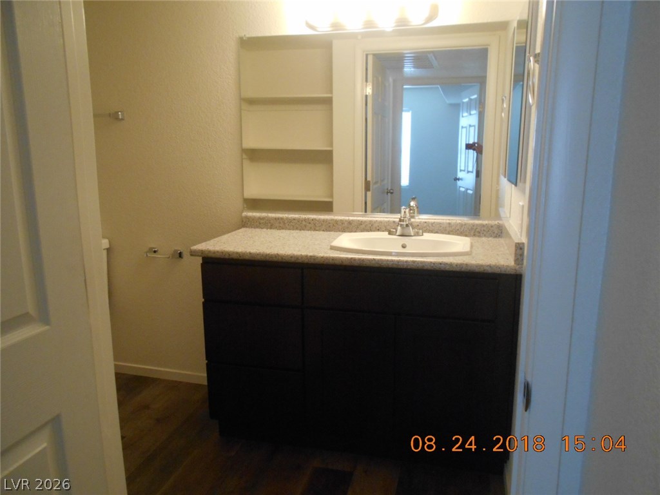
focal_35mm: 26
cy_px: 248
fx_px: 496
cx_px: 330
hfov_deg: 67.3
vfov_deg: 53.1
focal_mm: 4.6
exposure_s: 1/25
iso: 400
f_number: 3.2
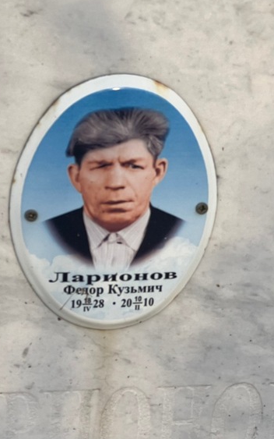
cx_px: 100
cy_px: 230
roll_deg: -1.8
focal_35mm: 116
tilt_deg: -26.8
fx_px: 1386
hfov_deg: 11.3
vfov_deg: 18.0
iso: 32
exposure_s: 1/298
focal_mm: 9
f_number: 2.8
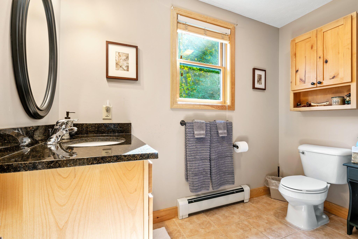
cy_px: 120
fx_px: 159
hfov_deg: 96.7
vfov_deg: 73.7
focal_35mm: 16
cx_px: 179
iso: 100
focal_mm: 16
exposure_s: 1/2
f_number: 9
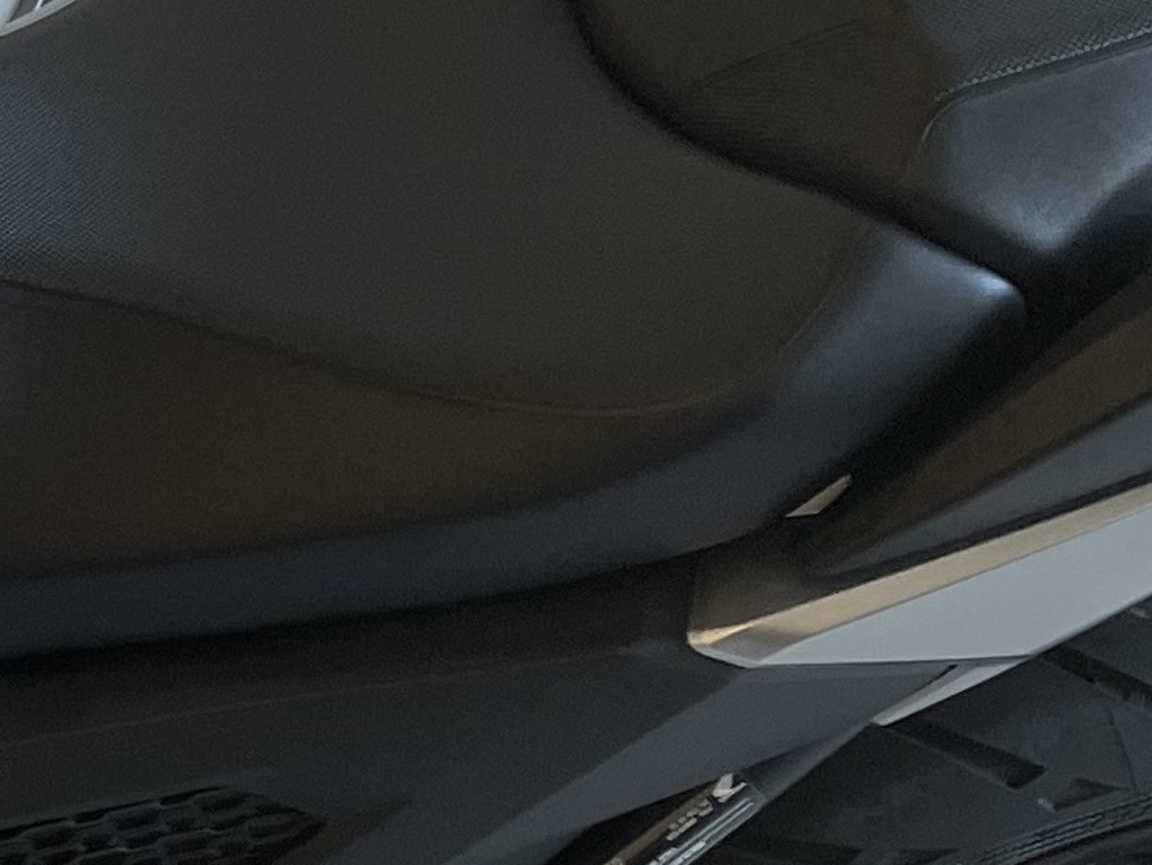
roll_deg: +6.3
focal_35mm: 142
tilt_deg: -27.5
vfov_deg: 10.4
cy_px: 526
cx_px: -1180
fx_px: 4727
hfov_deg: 12.2
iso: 80
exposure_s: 1/60
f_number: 1.6
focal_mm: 4.2
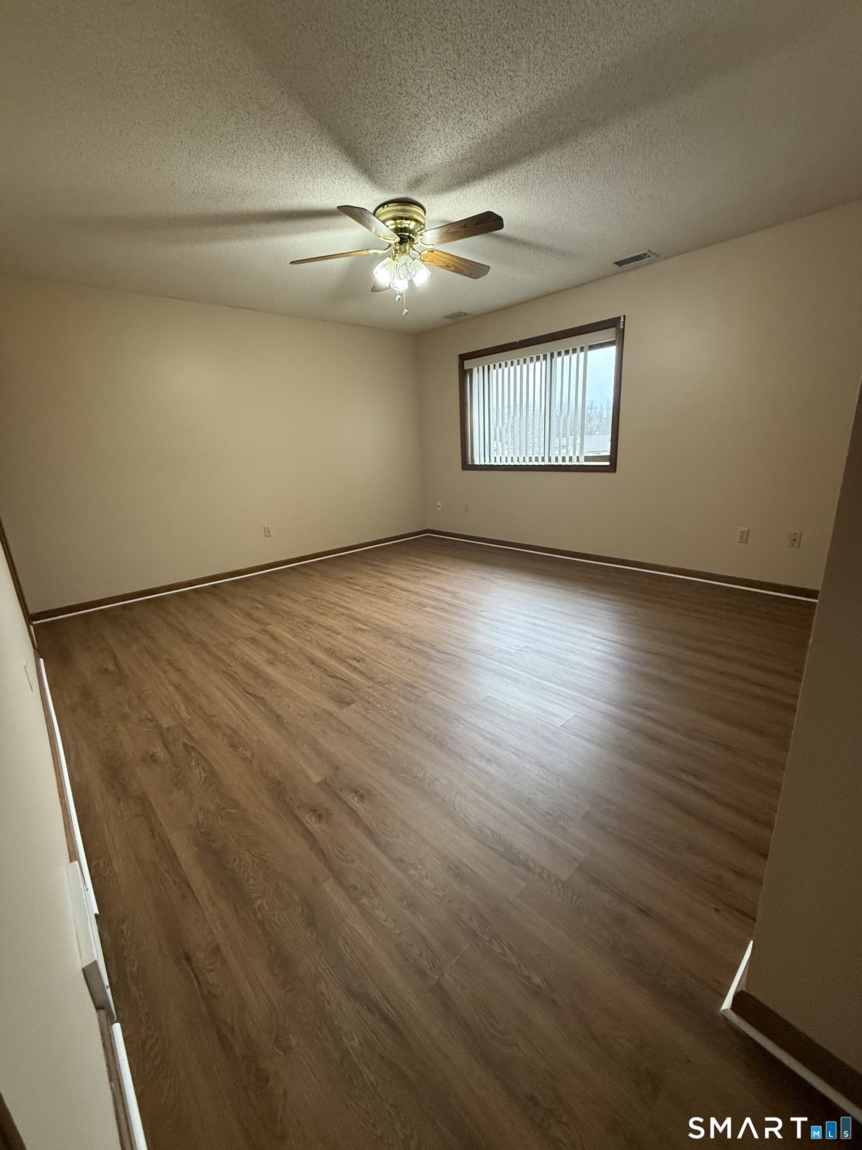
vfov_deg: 102.1
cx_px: 431
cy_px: 575
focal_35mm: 14
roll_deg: +1.8
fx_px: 465
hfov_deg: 85.7
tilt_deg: -15.0
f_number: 2.2
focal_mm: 2.22
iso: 400
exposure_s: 1/120
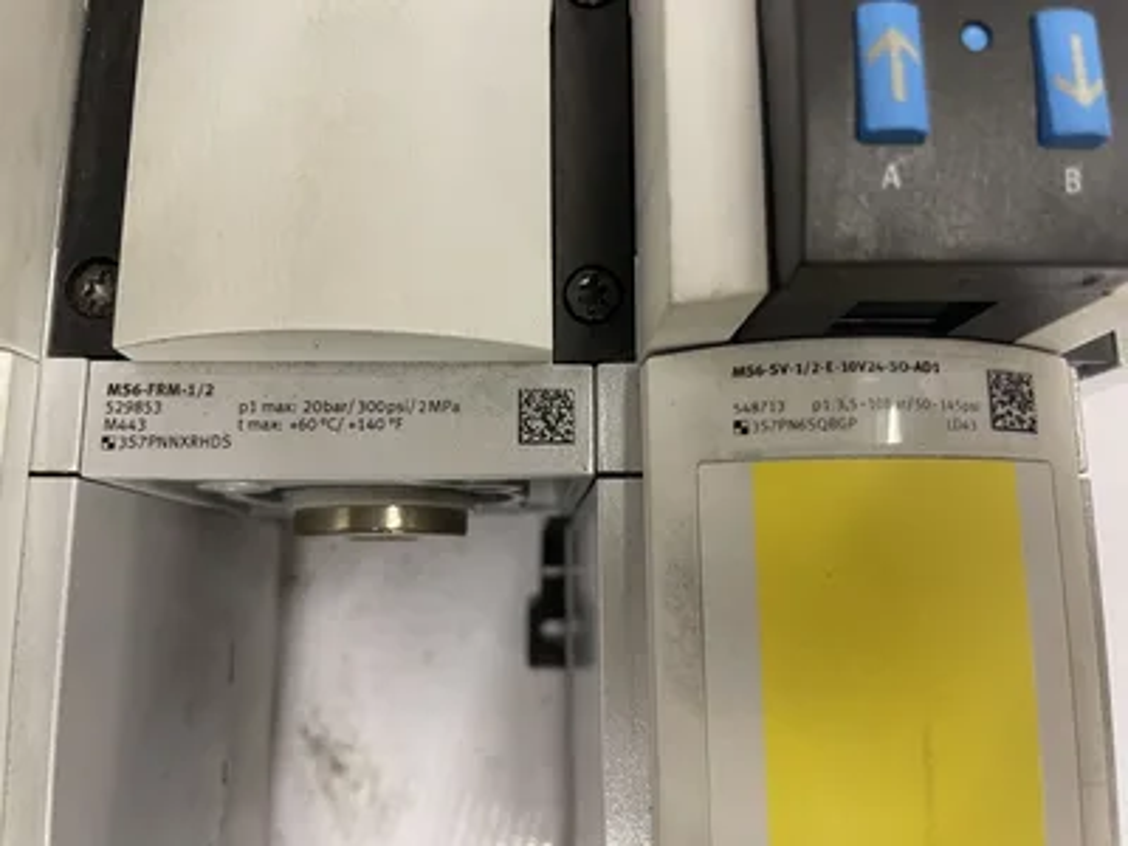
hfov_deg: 67.3
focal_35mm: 26
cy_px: 423
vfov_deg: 53.1
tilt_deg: -80.6
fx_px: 847
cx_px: 564
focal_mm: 4.2
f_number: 1.6
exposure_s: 1/60
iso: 320
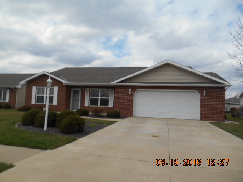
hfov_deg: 67.3
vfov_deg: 53.1
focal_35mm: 26
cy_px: 91
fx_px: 183
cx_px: 122
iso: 80
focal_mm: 4.7
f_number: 3.4
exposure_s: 1/1000
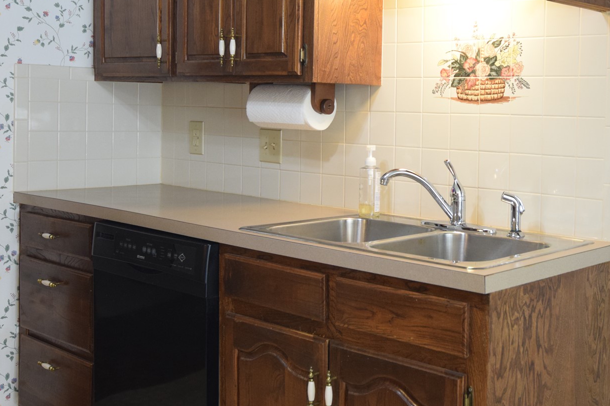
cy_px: 148
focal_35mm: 50
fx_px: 847
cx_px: 442
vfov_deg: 26.9
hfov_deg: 38.8
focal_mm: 20
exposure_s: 1/60
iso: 1100
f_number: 2.8
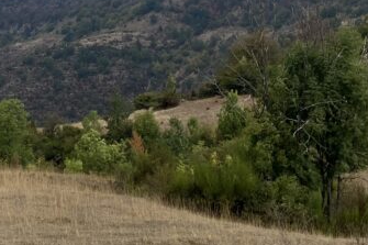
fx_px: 909
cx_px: 26
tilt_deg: +2.4
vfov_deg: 15.0
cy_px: -12
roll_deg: -1.1
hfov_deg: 22.3
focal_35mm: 89
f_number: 1.8
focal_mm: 3.99
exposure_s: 1/1429
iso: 32
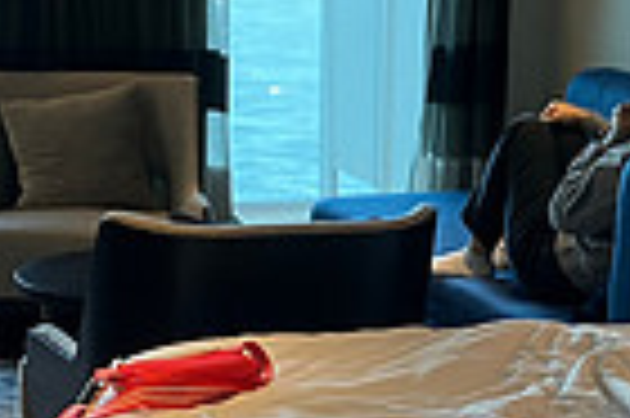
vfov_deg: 11.2
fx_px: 2115
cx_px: 360
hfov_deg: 16.9
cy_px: 398
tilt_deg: -13.7
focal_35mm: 121
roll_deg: -0.3
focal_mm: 3.99
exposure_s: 1/50
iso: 40
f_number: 1.8
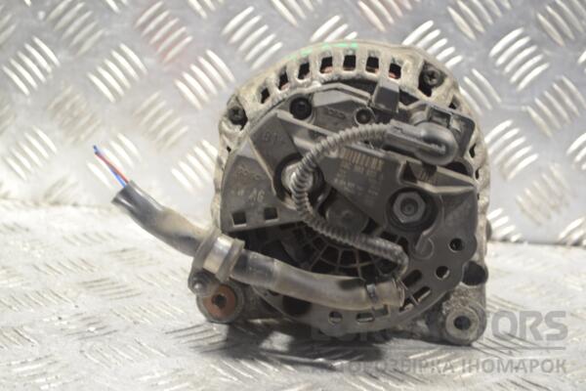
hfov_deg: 30.5
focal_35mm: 66
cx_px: 293
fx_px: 1074
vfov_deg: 20.6
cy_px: 196
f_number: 5.3
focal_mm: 44
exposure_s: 1/30
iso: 450
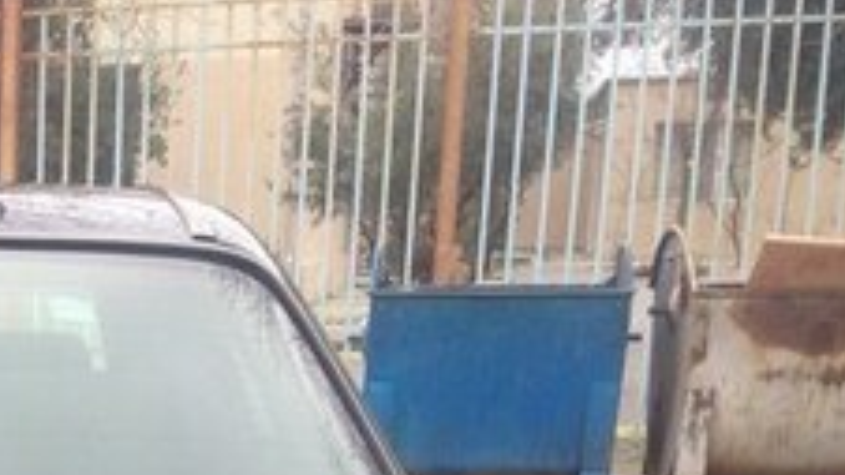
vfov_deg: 10.7
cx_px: -243
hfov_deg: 18.9
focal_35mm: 105
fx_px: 2352
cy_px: 918
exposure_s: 1/315
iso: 50
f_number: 2.4
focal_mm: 4.12
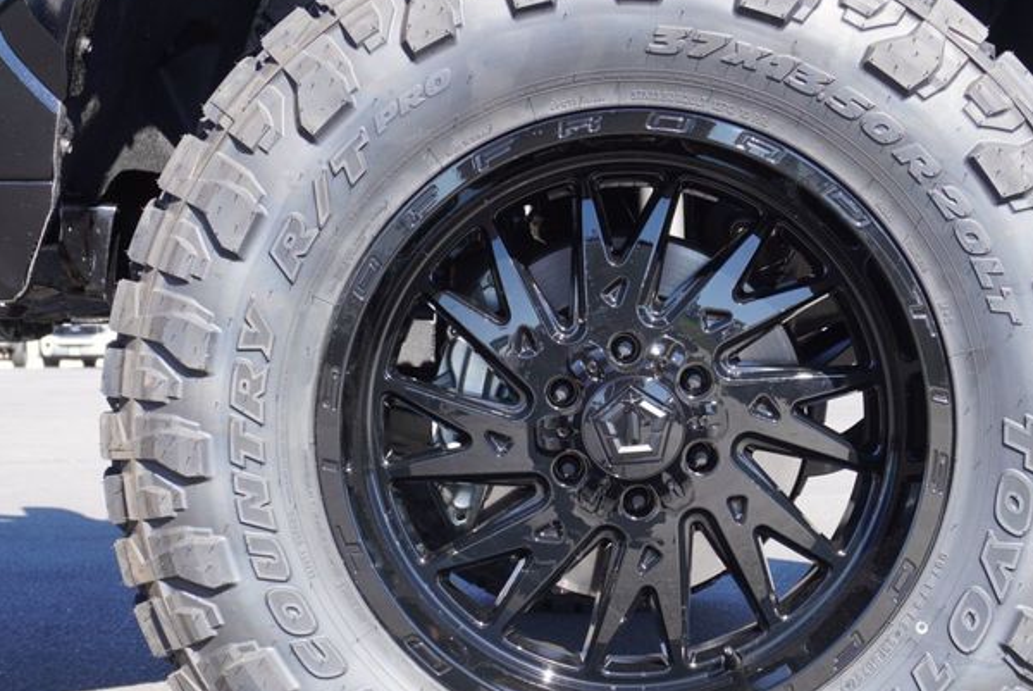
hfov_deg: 33.9
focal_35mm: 59
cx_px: 632
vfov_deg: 23.0
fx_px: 1690
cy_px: 426
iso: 100
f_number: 5.6
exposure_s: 1/125
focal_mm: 23
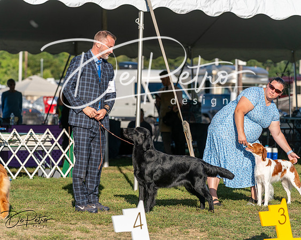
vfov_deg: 10.3
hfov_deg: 12.9
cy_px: 120
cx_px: 150
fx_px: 1334
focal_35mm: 150
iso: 125
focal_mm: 133
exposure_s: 1/1250
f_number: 4.5
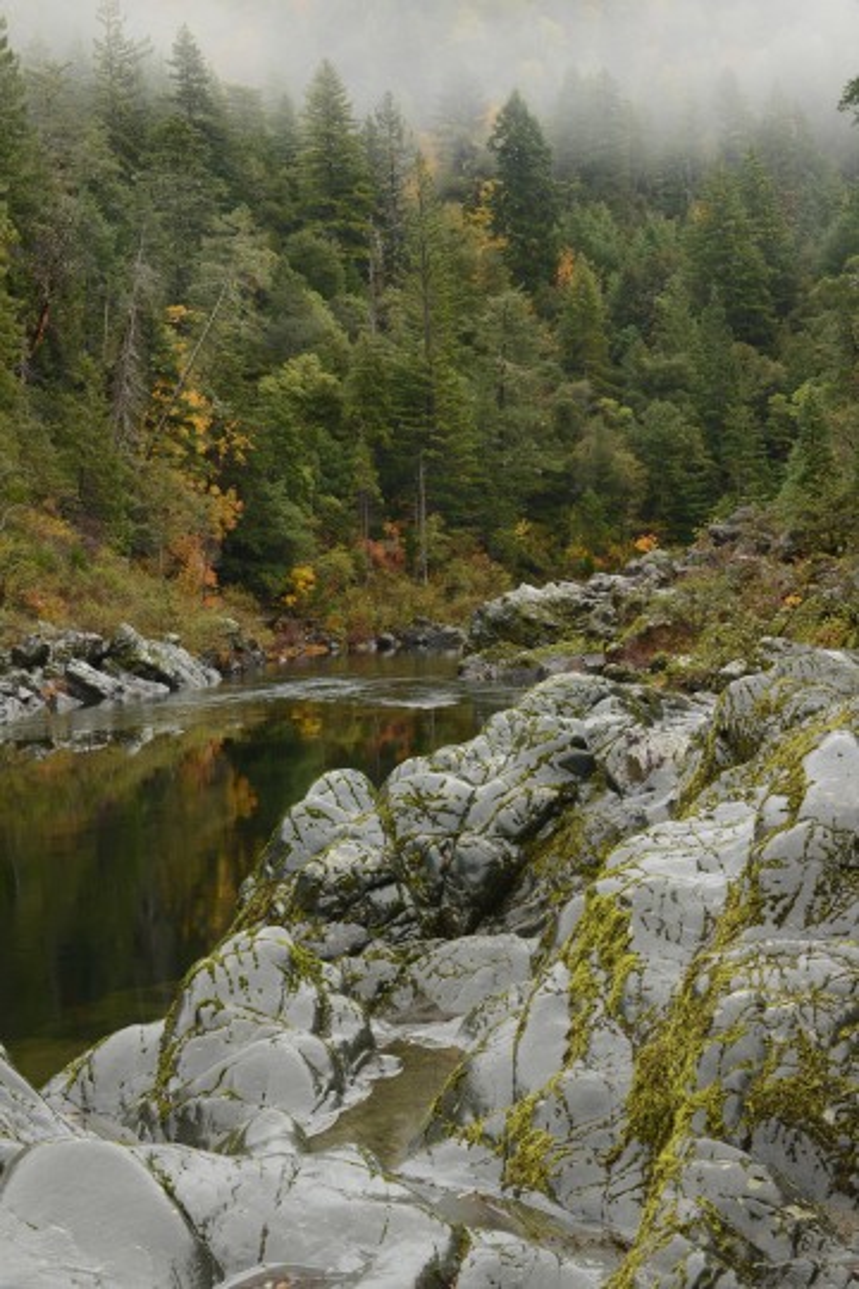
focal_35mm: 56
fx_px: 2004
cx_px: 430
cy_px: 644
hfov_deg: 24.2
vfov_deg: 35.6
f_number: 22
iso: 100
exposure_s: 1/2
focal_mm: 56
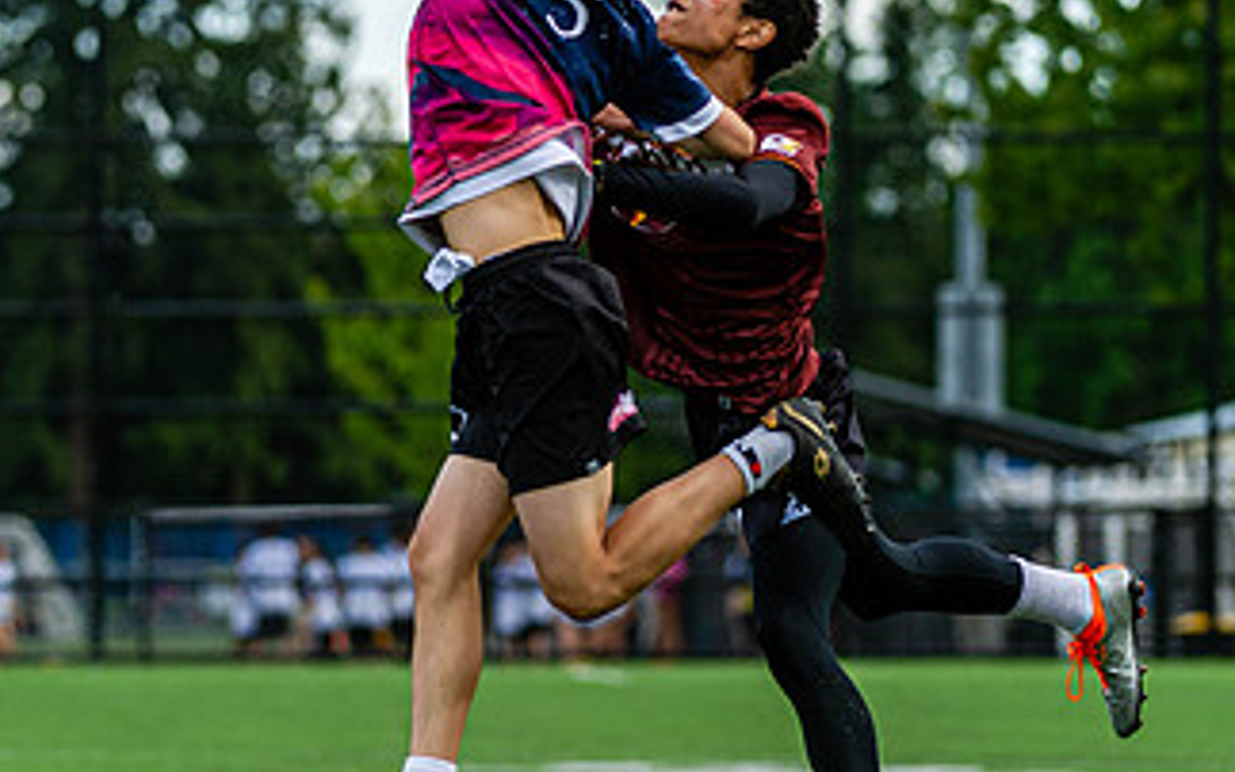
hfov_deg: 5.3
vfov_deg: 3.3
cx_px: 545
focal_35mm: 400
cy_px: 305
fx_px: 13465
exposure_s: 1/800
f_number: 4
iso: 200
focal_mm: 200
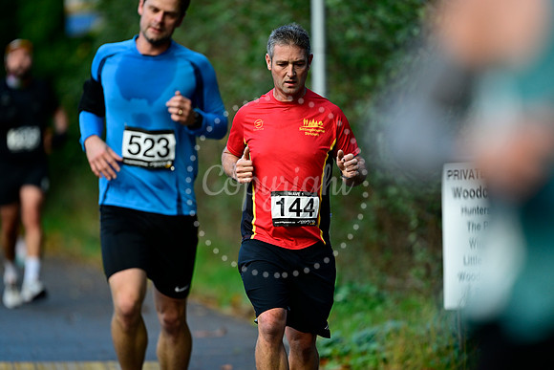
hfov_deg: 5.2
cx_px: 277
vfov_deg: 3.4
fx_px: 6157
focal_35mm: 400
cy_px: 185
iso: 800
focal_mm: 400
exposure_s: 1/1000
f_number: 2.8
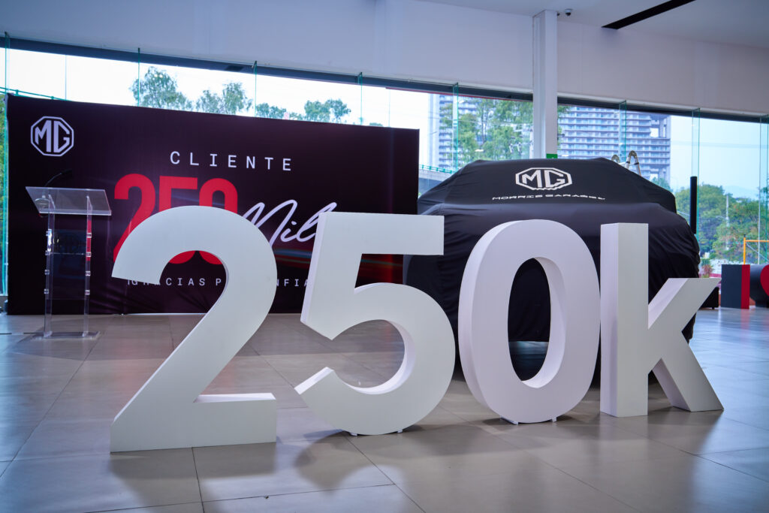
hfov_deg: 60.3
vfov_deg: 42.3
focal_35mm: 31
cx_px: 384
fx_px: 662
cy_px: 256
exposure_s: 1/80
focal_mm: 31
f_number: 5.6
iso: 320
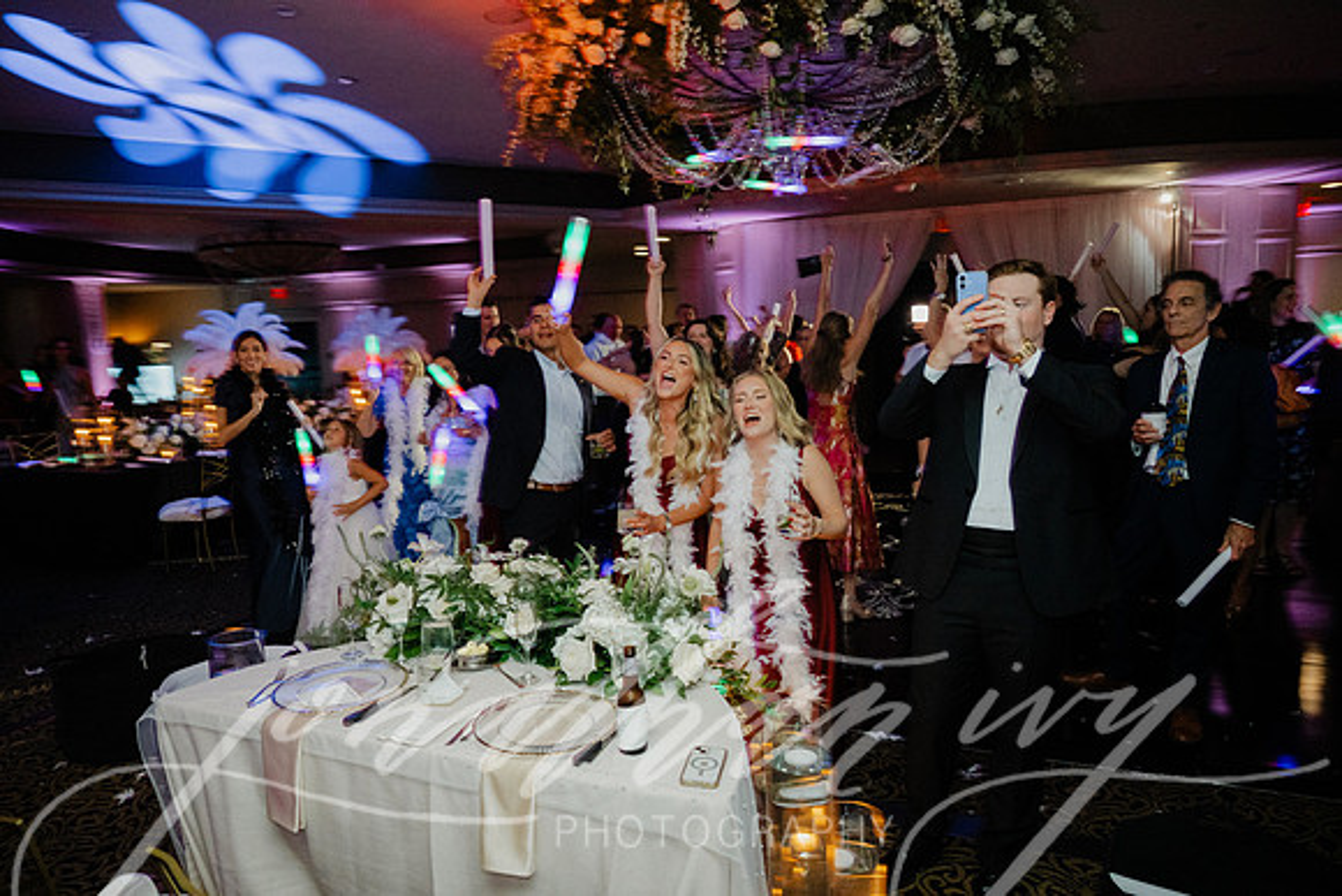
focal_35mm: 24
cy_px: 448
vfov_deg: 53.2
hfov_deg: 73.7
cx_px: 671
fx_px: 895
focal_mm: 24
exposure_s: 1/160
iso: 2000
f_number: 2.8
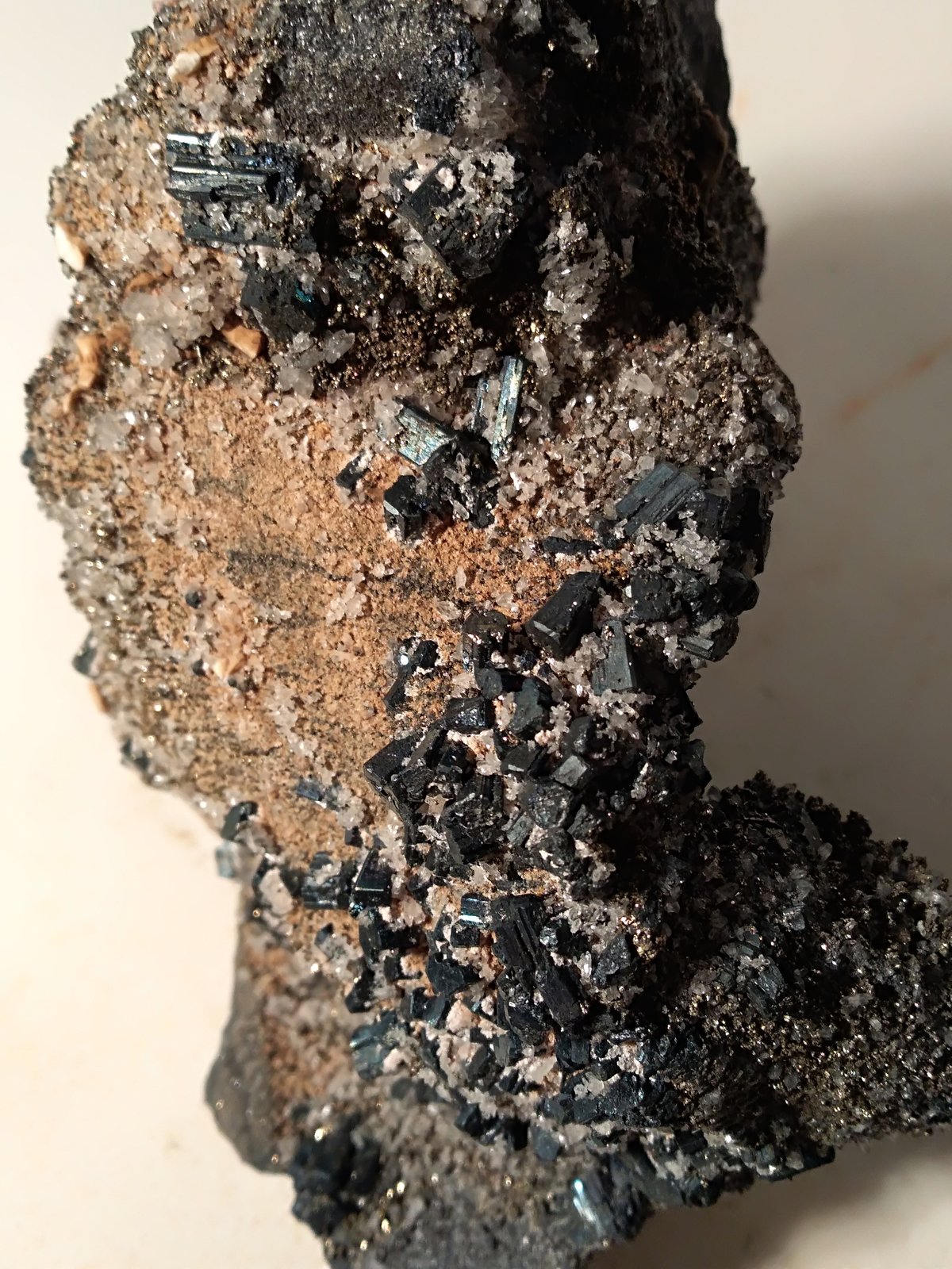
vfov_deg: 67.3
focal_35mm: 26
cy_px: 634
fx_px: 953
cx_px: 476
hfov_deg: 53.1
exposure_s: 1/100
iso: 113
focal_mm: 3.54
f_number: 2
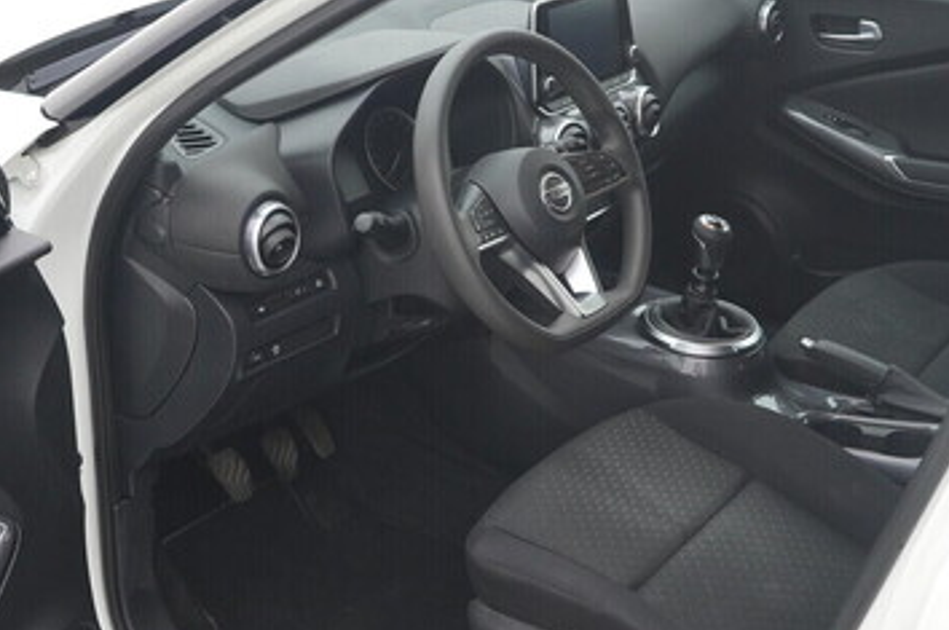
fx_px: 1474
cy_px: 316
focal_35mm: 56
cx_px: 496
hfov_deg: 35.7
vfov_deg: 24.1
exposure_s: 1/80
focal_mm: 24
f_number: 6.3
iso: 800
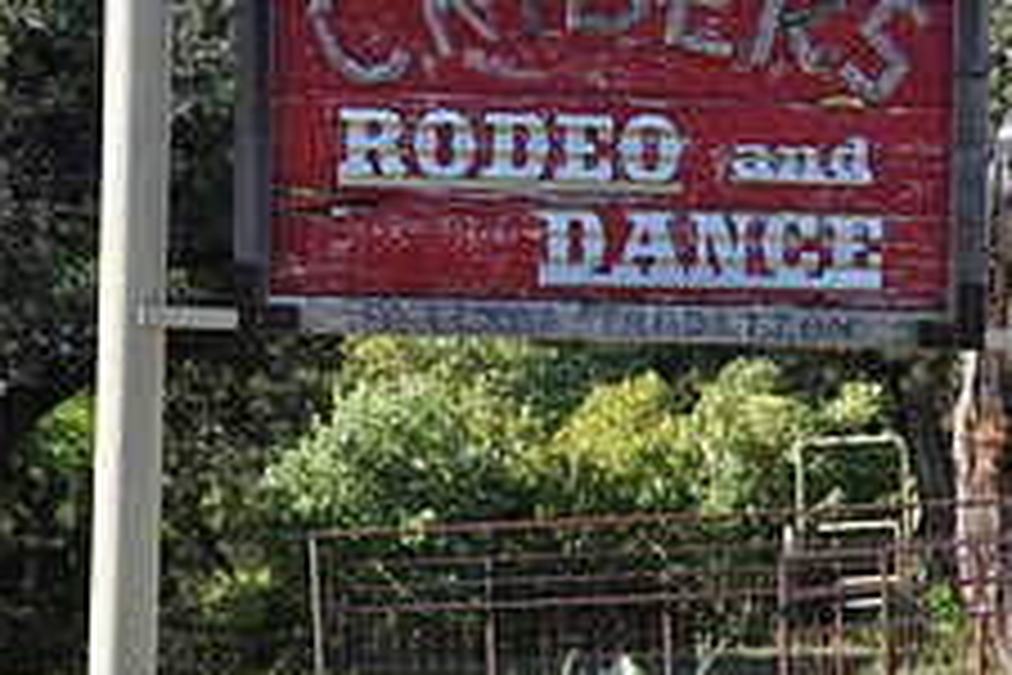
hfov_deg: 8.9
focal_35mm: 232
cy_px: 218
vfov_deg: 5.9
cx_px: 711
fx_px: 6521
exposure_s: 1/500
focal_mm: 60
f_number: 5.6
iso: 400
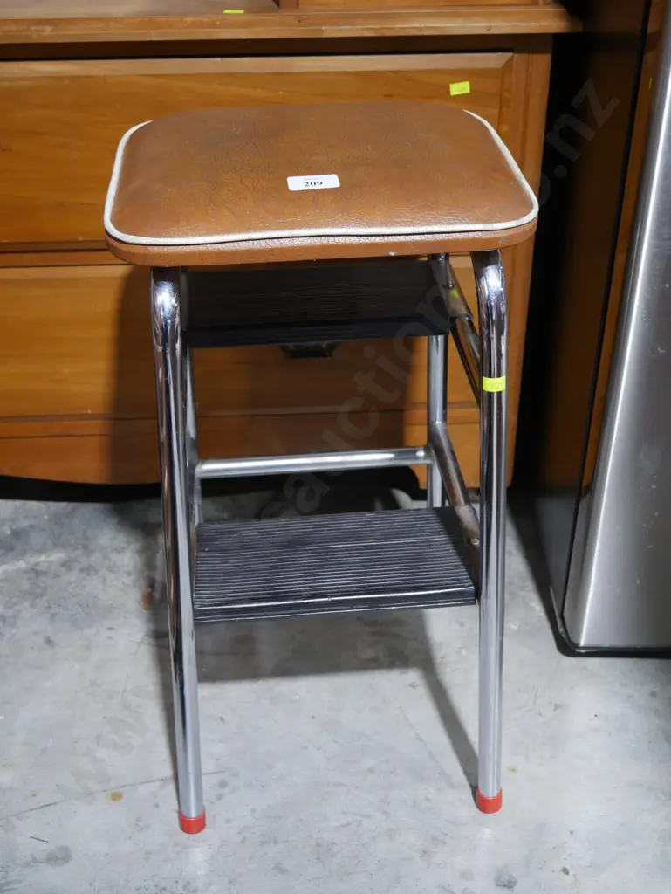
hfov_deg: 32.9
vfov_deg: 42.9
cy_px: 447
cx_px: 336
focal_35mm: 44
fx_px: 1136
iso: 1000
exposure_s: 1/60
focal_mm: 22
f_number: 4.7
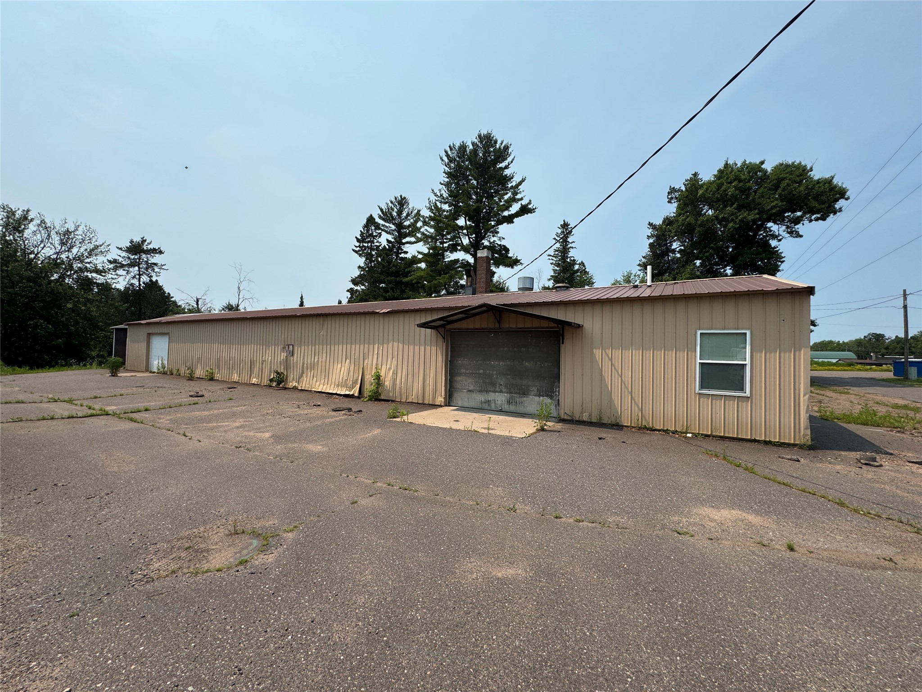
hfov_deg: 102.1
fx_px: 373
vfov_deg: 85.7
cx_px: 461
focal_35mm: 14
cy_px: 346
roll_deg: -2.2
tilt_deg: -0.1
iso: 50
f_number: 2.2
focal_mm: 2.22
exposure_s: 1/2208
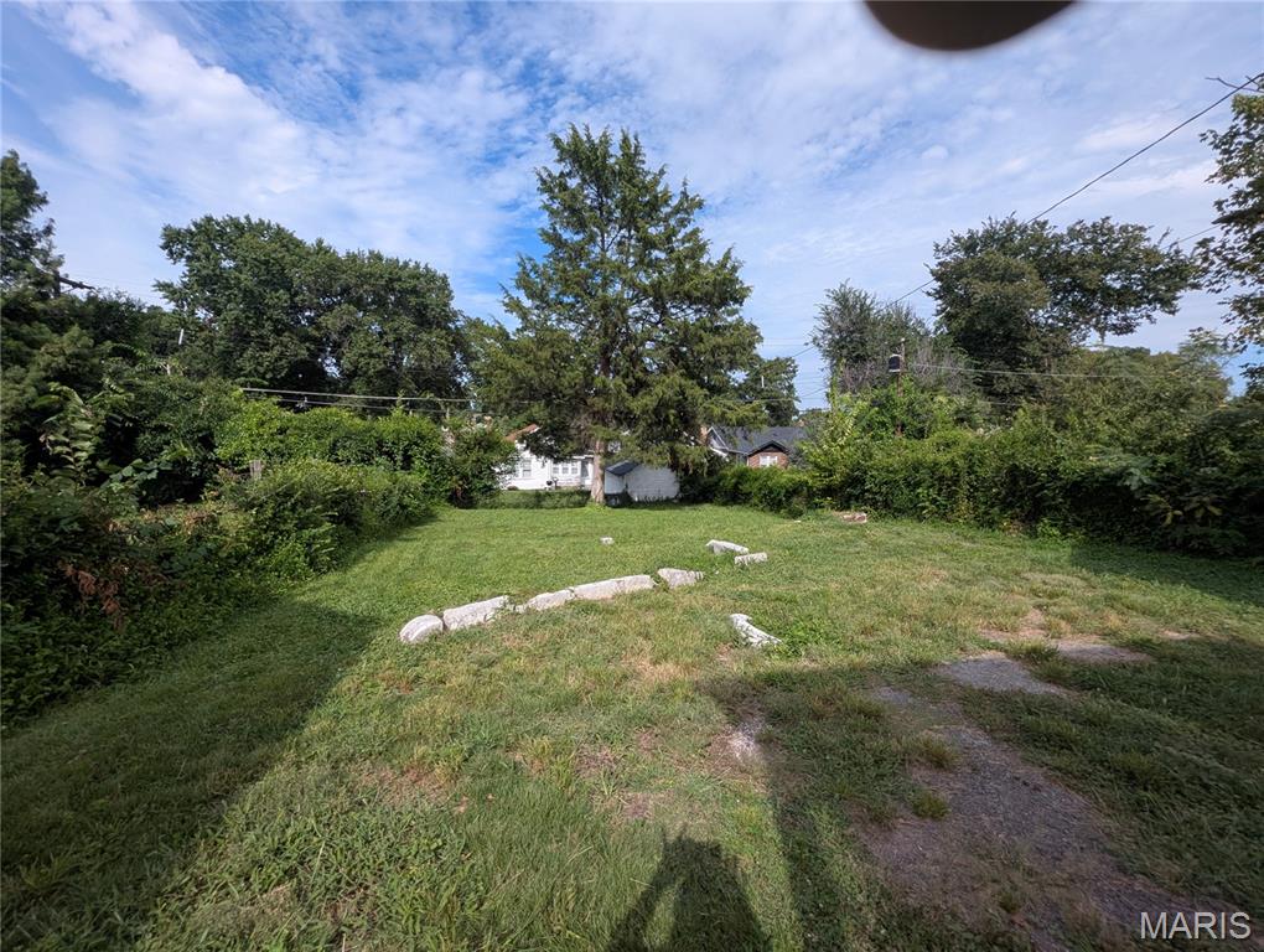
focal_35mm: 13
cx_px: 632
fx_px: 475
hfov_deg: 106.1
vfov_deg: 90.1
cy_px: 476
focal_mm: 1.95
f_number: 2.2
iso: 44
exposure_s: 1/1188
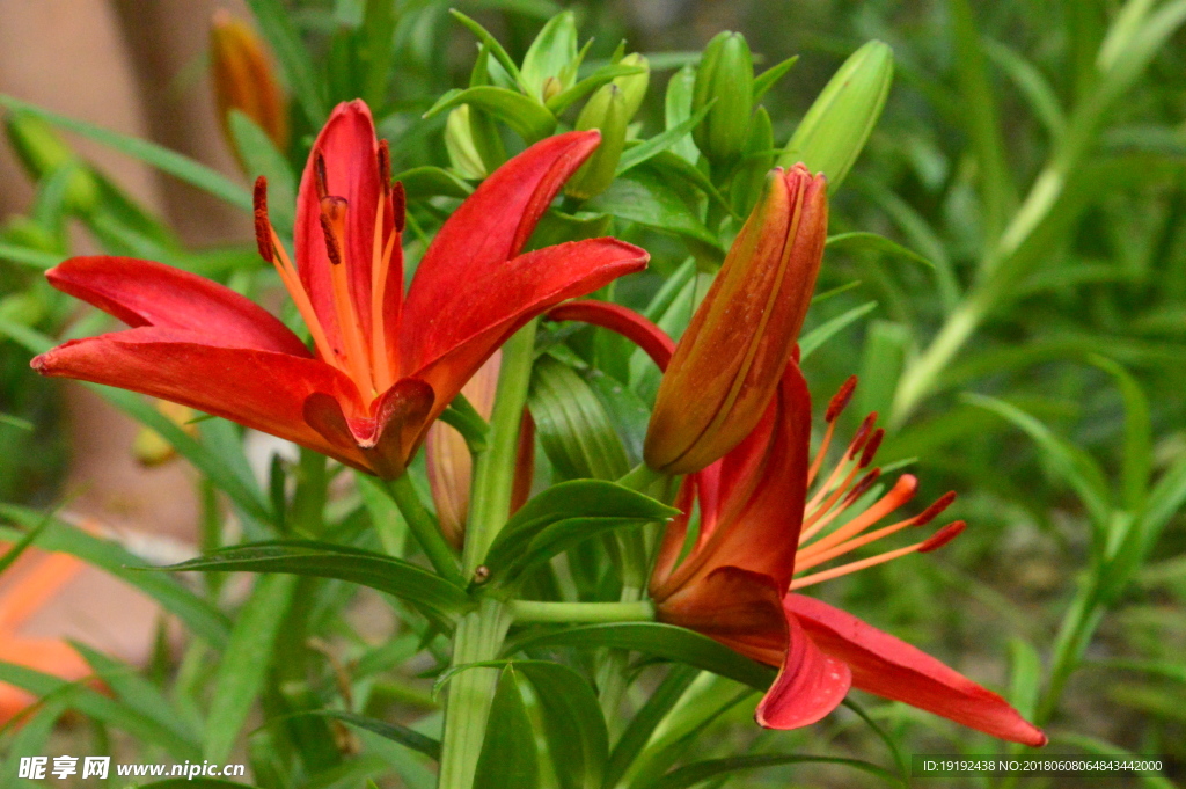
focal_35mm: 210
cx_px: 593
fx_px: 6913
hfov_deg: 9.8
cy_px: 394
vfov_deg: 6.5
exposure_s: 1/250
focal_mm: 140
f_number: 16
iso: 6400
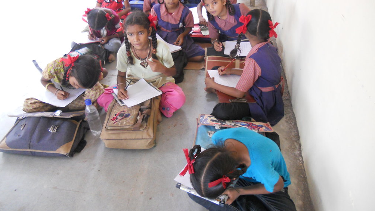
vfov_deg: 38.8
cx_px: 190
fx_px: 298
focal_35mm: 30
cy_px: 87
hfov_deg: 64.3
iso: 320
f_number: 3.2
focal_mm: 4.9
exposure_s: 1/30
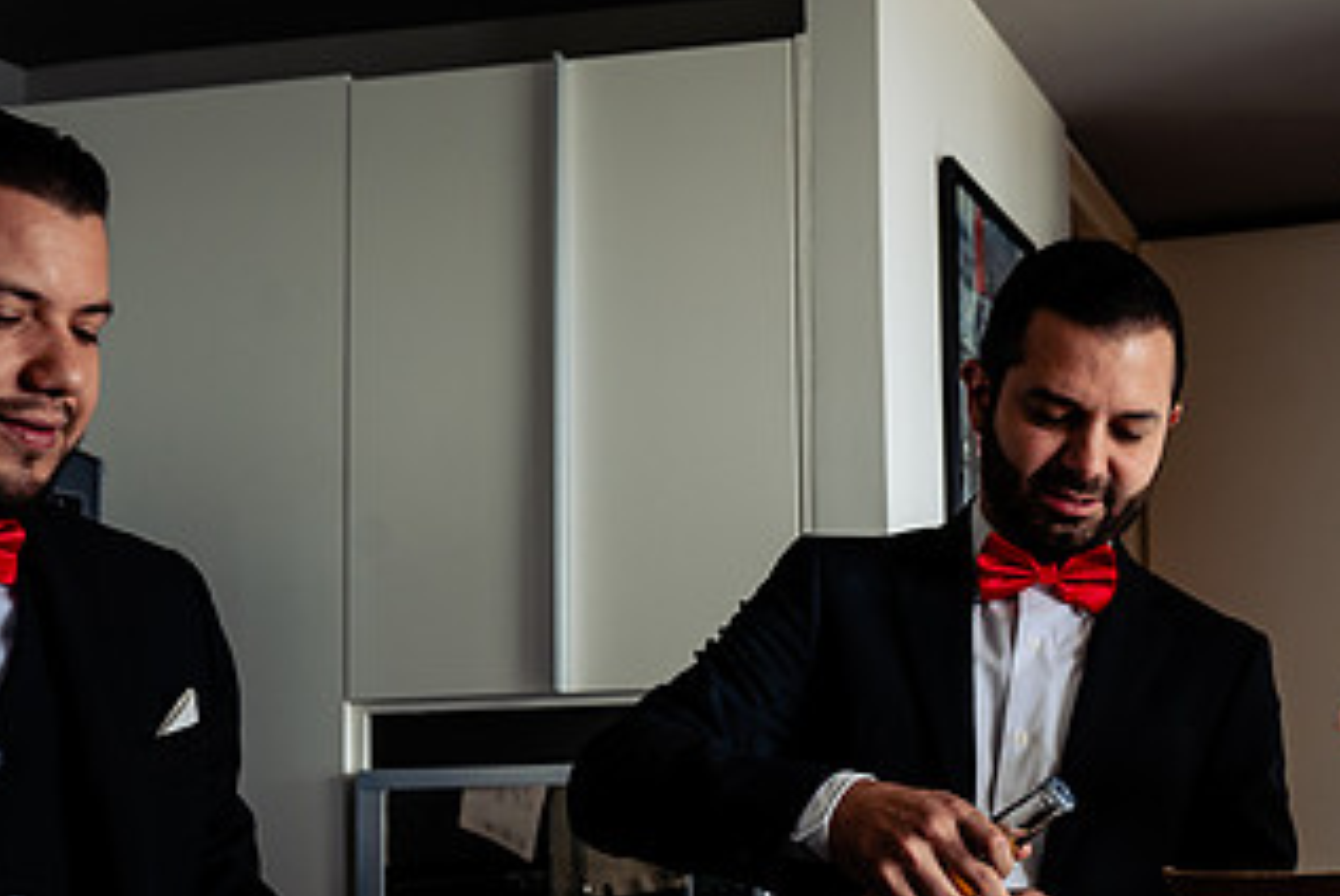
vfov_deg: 21.3
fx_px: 2384
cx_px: 1137
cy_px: 530
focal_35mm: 64
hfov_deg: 30.4
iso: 500
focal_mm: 35
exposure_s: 1/80
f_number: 5
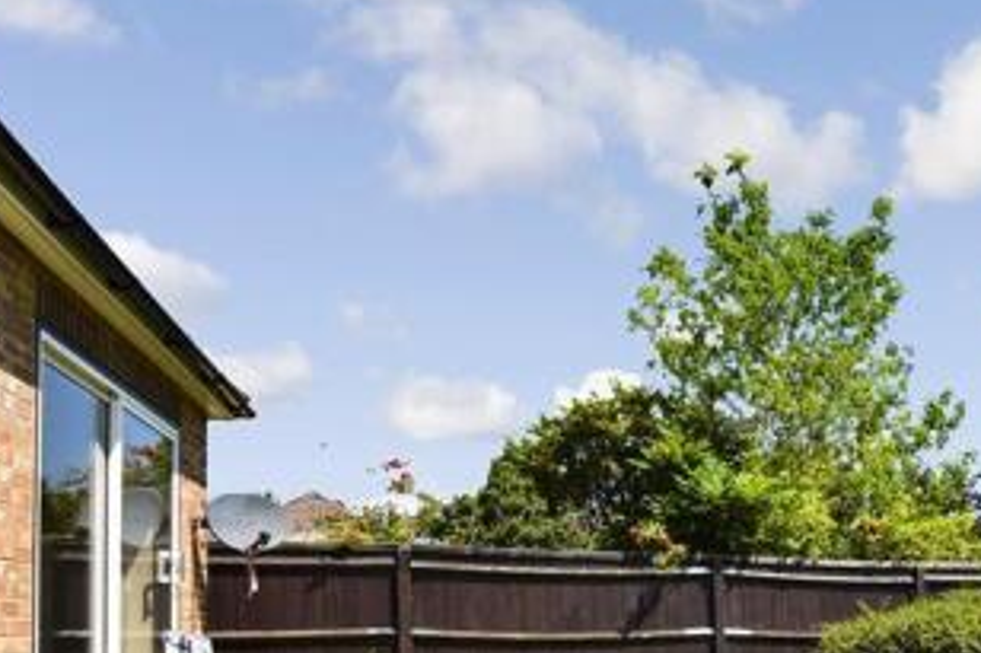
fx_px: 871
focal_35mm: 32
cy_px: 604
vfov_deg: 37.9
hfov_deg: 52.9
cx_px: 847
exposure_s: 1/40
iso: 100
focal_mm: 10
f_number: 22
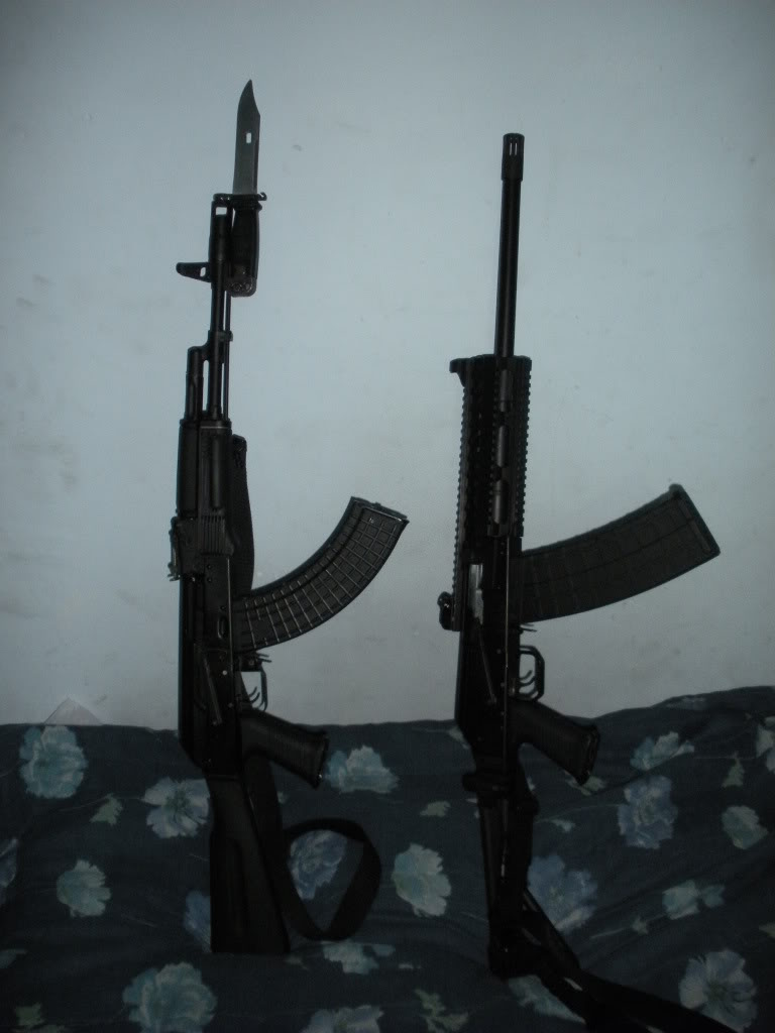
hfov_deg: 40.7
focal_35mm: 35
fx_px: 1045
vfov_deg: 52.6
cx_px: 388
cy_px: 516
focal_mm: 6.3
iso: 400
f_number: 3.5
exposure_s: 1/60
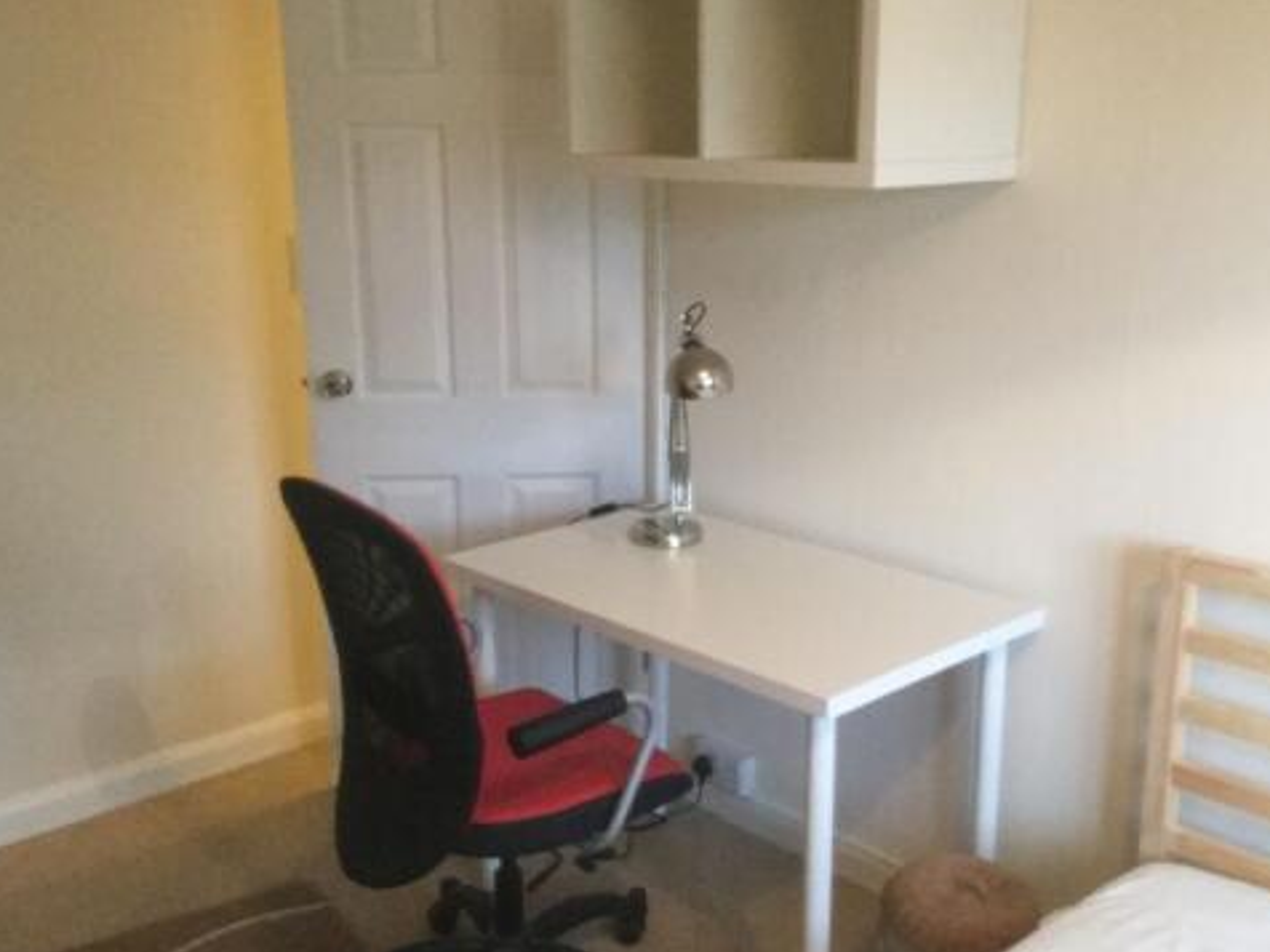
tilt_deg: -12.4
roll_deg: +0.7
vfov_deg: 37.7
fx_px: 1394
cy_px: 489
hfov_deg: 48.9
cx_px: 679
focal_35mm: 38
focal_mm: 3.3
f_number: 2.4
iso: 200
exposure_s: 1/25
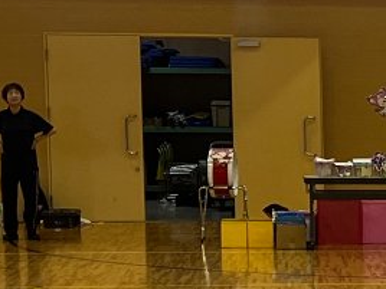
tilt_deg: -4.6
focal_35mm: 186
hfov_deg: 10.1
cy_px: 345
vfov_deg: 7.9
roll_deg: -0.5
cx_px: 664
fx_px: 2074
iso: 50
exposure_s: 1/100
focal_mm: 5.7
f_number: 1.5
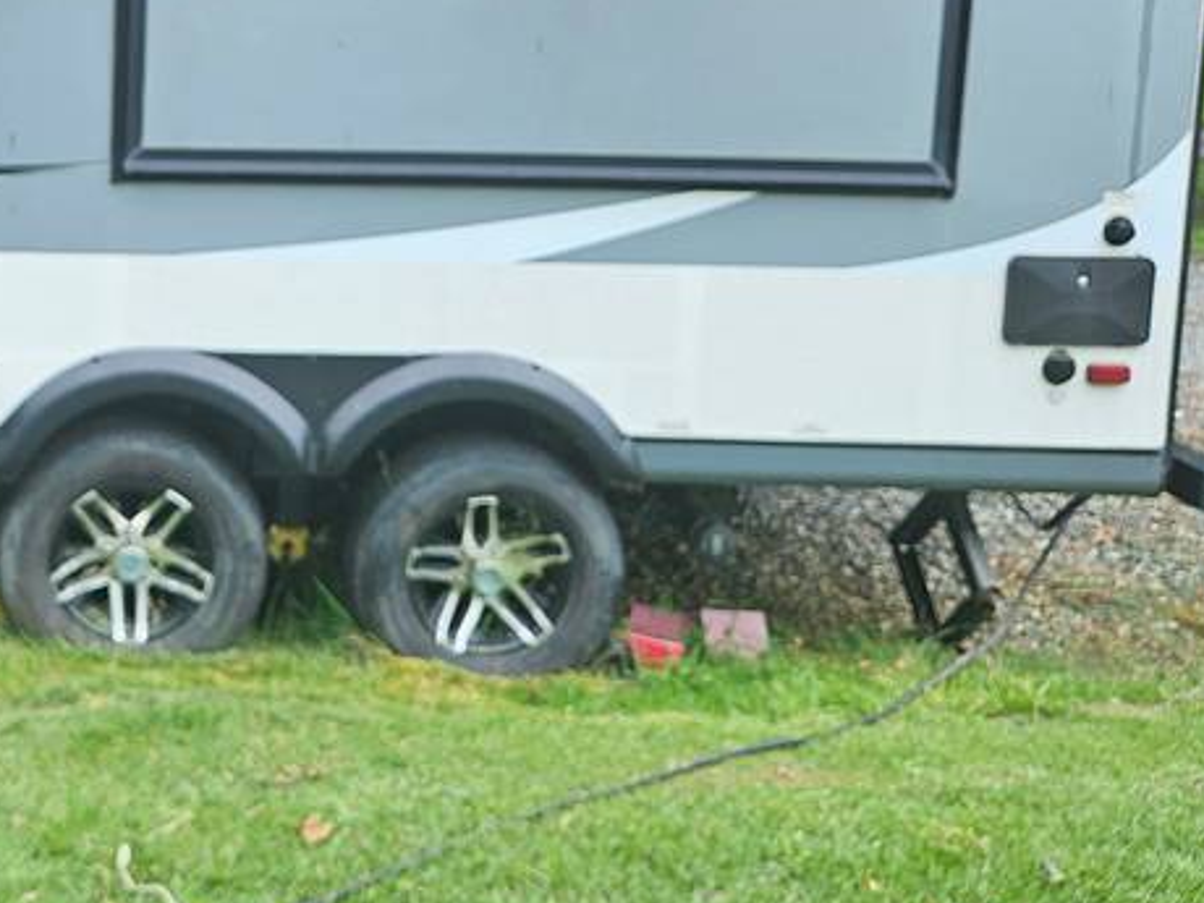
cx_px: 76
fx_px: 1739
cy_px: 113
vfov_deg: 28.1
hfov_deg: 35.5
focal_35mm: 50
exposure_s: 1/202
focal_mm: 5.4
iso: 25
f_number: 1.8
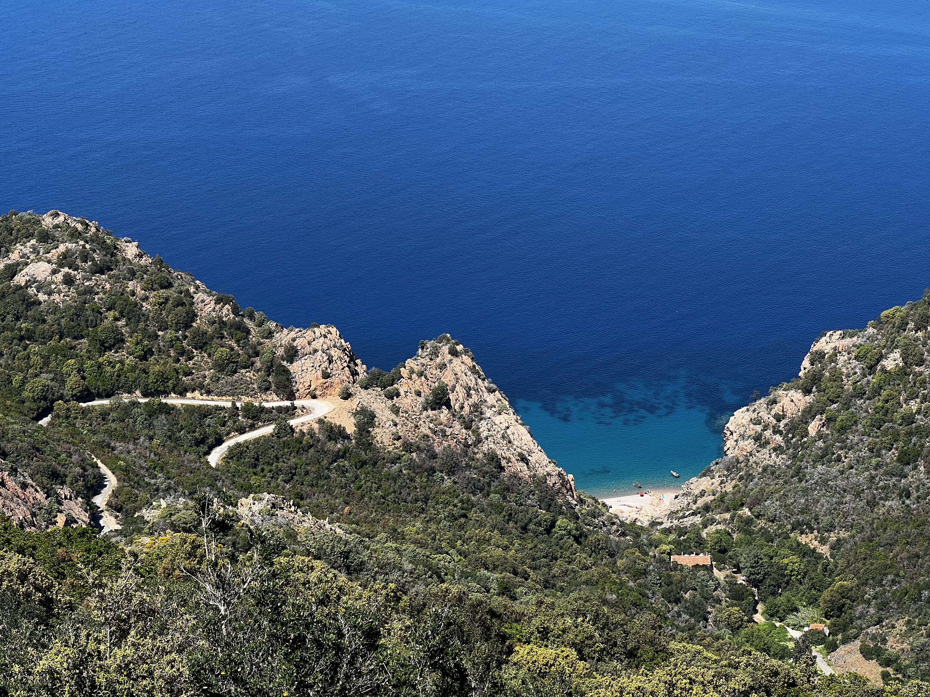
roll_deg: +0.0
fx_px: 2069
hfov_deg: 25.3
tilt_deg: -21.3
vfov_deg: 19.1
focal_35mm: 77
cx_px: 465
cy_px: 348
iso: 32
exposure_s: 1/382
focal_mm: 9
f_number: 2.8
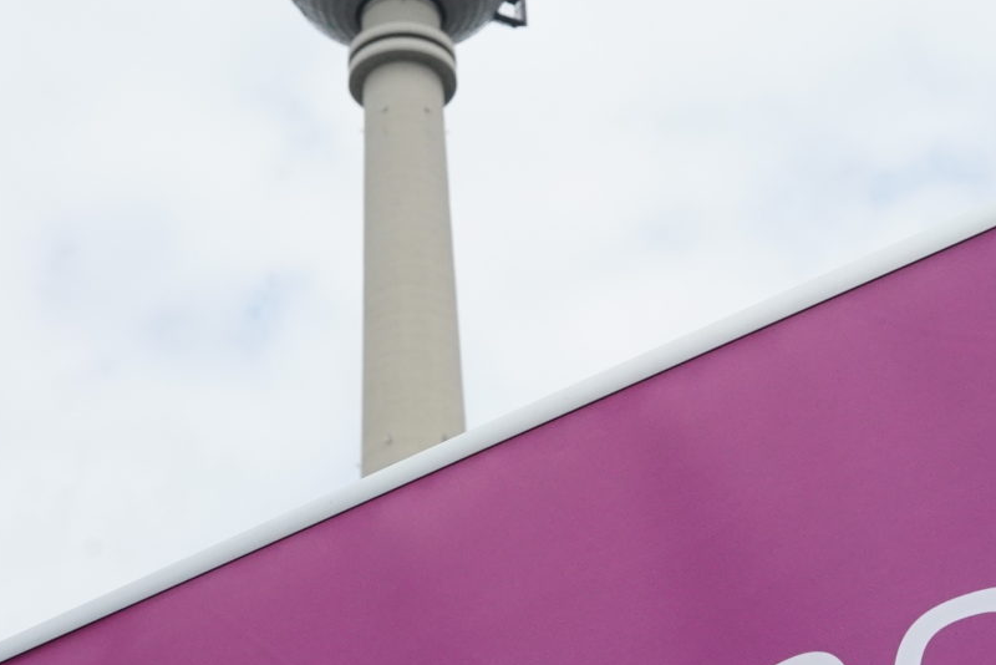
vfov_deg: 16.3
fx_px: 2325
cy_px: 301
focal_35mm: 84
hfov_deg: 24.0
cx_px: 679
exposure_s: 1/2500
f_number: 10
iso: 2000
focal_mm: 35
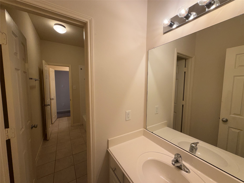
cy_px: 92
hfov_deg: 102.1
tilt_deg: -4.8
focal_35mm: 14
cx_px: 122
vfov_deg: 85.7
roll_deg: -0.6
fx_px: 99
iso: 100
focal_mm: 2.22
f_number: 2.2
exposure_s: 1/120
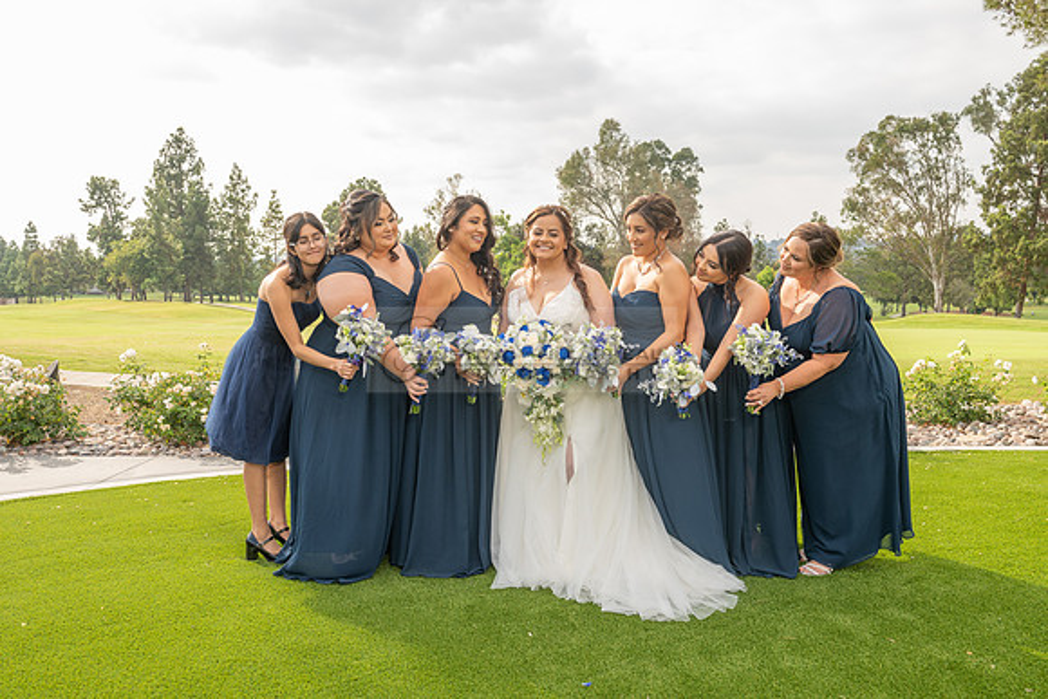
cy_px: 350
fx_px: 932
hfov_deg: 58.7
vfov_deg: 41.1
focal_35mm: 32
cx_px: 524
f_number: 6.3
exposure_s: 1/200
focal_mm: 32
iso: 200
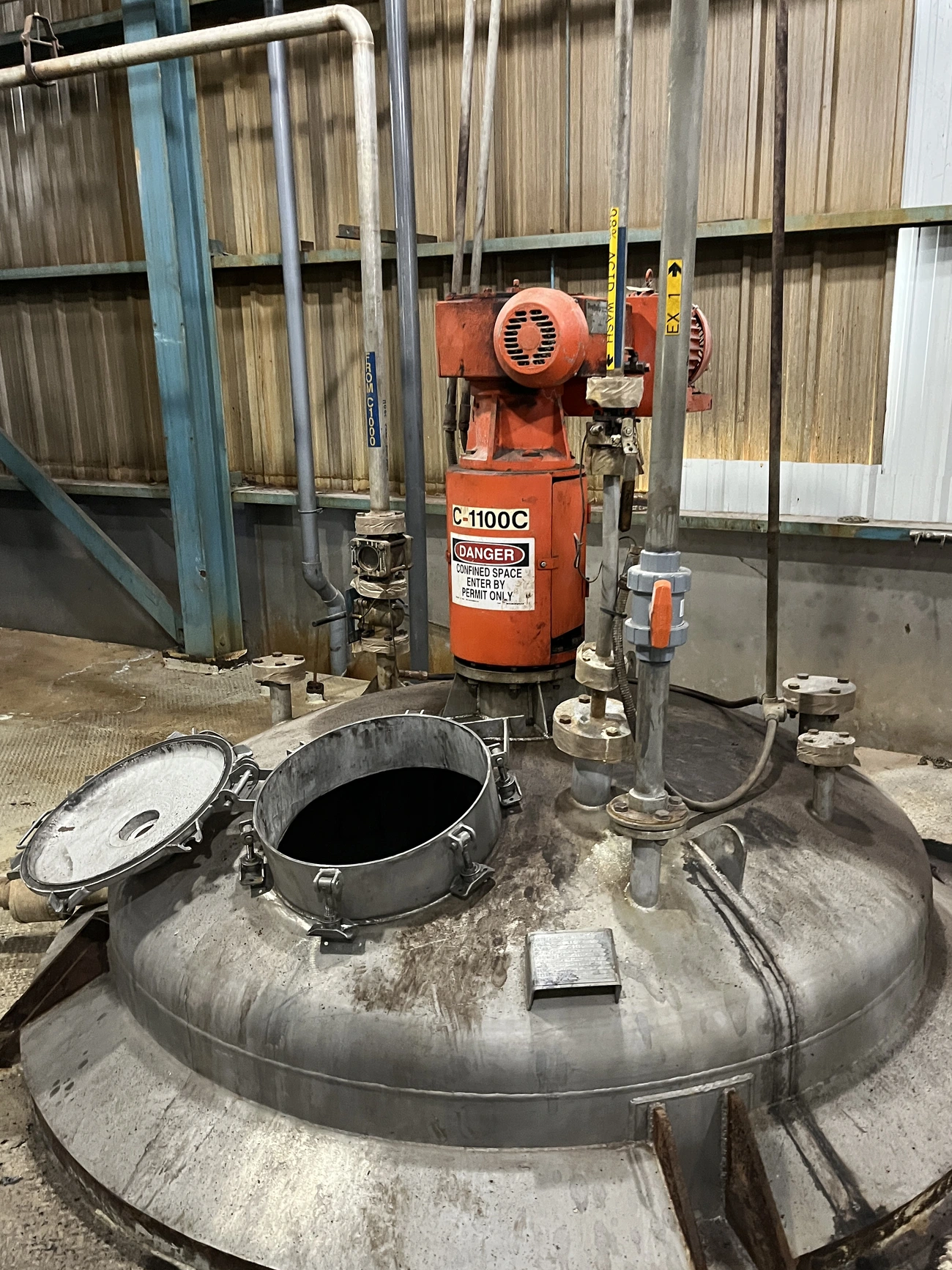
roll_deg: +0.2
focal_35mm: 30
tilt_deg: -11.2
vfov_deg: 59.9
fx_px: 1100
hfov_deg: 46.8
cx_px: 514
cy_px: 692
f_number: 1.6
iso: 500
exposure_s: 1/30
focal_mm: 5.1
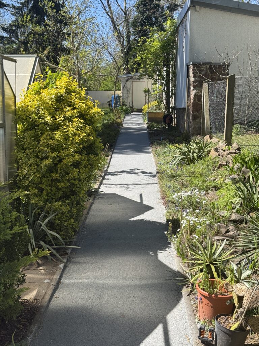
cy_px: 173
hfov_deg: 30.3
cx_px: 130
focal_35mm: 48
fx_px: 479
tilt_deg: -7.7
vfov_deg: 39.7
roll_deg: -0.5
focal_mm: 6.76
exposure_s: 1/2146
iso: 64
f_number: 1.78
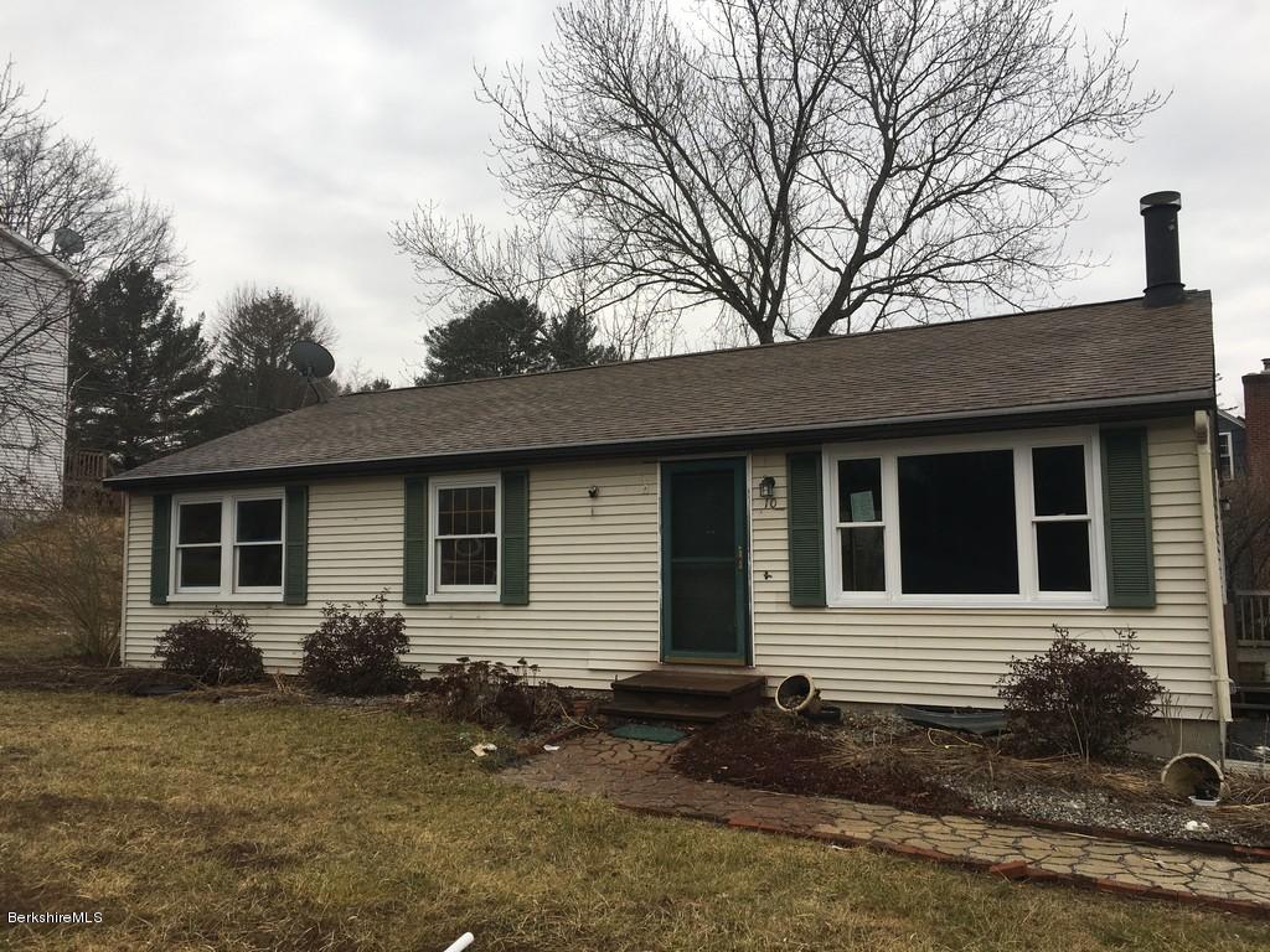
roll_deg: +0.5
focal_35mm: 29
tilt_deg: +6.1
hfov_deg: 61.7
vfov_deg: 48.2
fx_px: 1064
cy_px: 476
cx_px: 635
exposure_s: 1/207
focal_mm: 4.15
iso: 25
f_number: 2.2
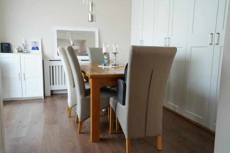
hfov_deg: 61.9
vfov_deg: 43.6
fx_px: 192
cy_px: 76
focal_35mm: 30
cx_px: 115
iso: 640
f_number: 4
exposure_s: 1/160
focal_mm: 30
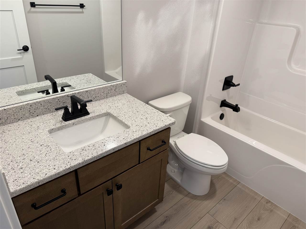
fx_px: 212
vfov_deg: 56.8
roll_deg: -3.8
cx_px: 153
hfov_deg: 71.6
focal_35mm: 24
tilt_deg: -27.2
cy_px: 114
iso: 125
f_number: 1.78
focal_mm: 6.76
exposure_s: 1/120
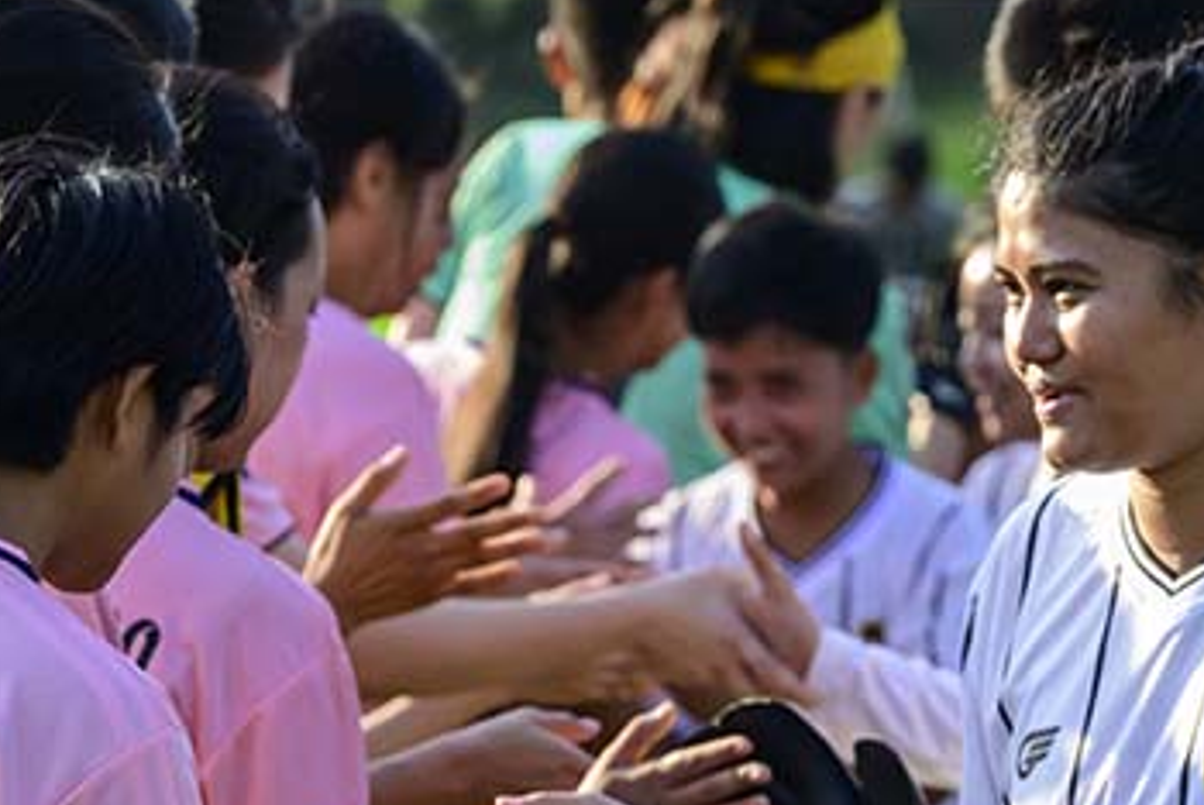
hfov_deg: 6.5
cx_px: 743
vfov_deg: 4.4
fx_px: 10543
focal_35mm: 315
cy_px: 836
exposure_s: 1/2500
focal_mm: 115
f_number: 5
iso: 2800
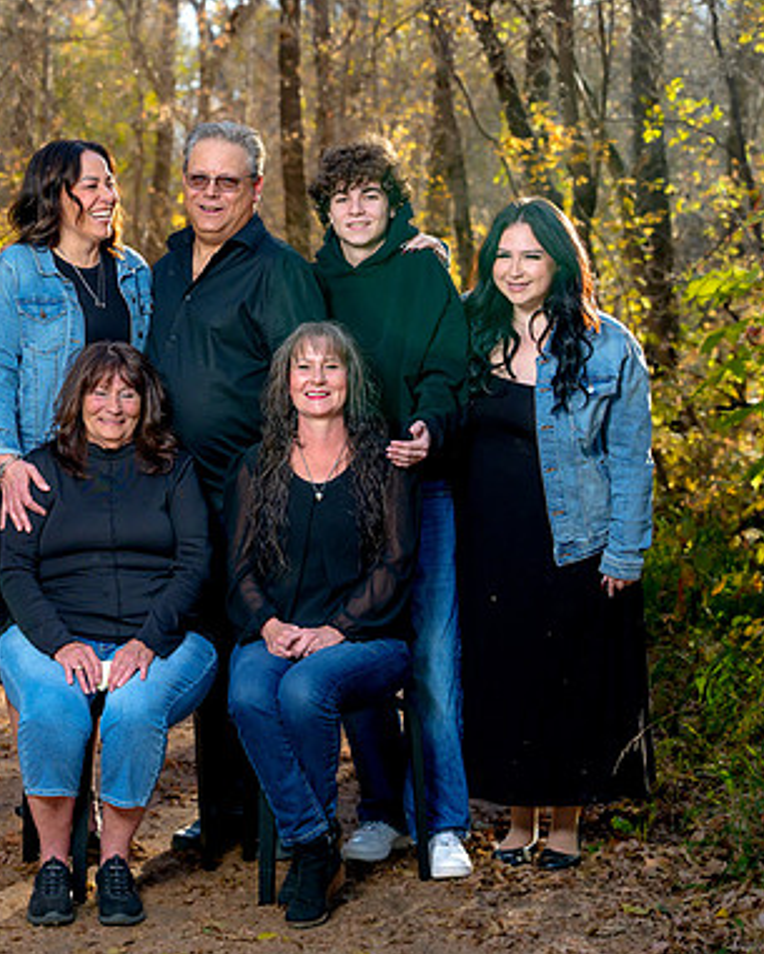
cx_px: 132
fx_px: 2515
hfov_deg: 17.1
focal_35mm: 89
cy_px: 482
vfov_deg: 21.5
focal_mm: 60
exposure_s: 1/160
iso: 640
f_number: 4
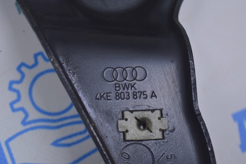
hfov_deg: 26.0
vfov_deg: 17.5
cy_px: 76
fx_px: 533
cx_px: 129
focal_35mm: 78
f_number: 5.6
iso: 400
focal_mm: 48
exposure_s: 1/30
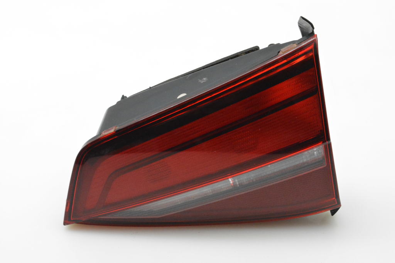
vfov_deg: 16.5
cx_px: 198
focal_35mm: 82
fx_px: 905
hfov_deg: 24.6
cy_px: 132
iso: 6400
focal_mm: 55
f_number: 10
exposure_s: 1/400
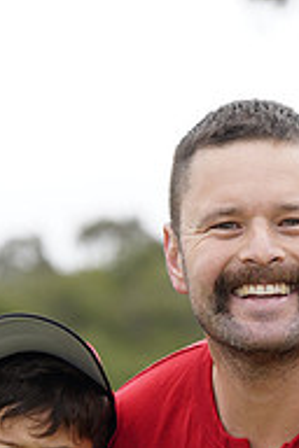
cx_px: 176
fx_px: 4933
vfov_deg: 5.2
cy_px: 541
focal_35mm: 396
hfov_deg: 3.5
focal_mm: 131
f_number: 5.6
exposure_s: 1/250
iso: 100
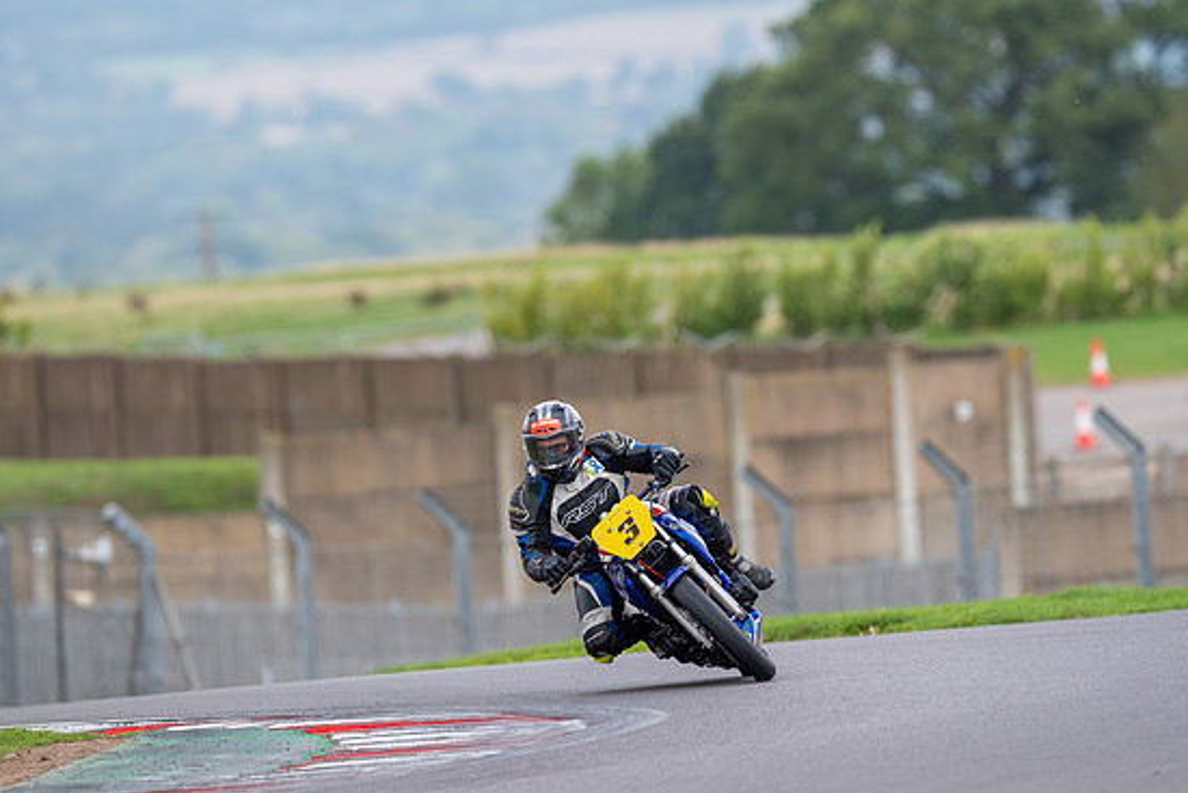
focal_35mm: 699
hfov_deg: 2.9
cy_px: 357
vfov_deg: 2.0
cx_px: 568
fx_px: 23072
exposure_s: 1/500
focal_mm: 600
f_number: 6.3
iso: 250
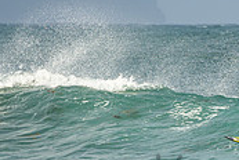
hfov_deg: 2.0
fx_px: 6683
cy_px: 163
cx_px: 298
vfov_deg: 1.4
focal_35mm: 1005
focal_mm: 200
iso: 200
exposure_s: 1/1000
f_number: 5.6
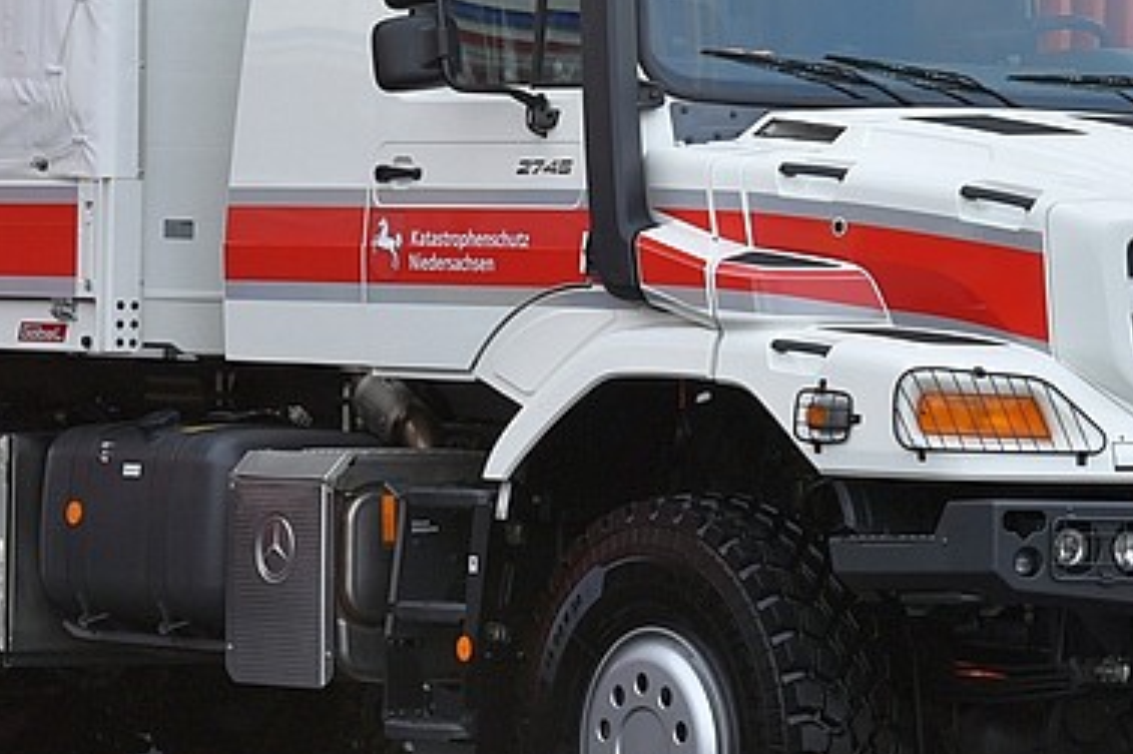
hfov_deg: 10.1
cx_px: 463
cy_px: 210
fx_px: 6386
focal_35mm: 203
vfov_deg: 6.8
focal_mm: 85
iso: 400
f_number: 8
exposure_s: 1/250
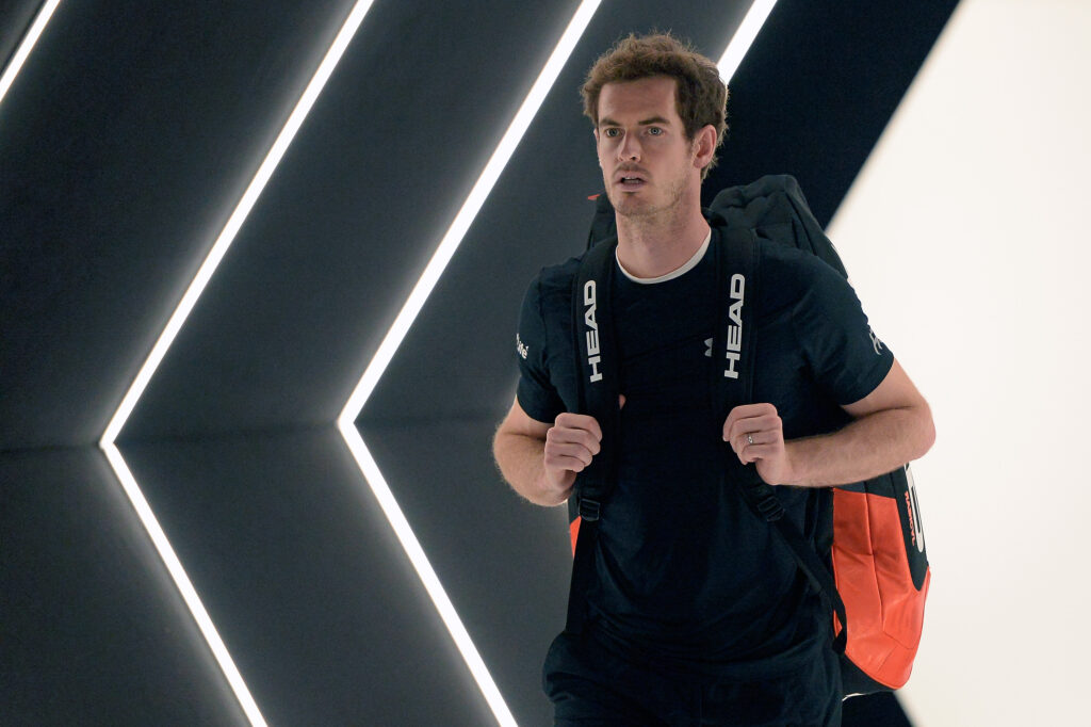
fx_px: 6059
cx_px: 546
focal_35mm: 200
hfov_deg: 10.3
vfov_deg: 6.9
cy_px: 364
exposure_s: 1/1250
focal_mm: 200
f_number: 3.5
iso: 5000
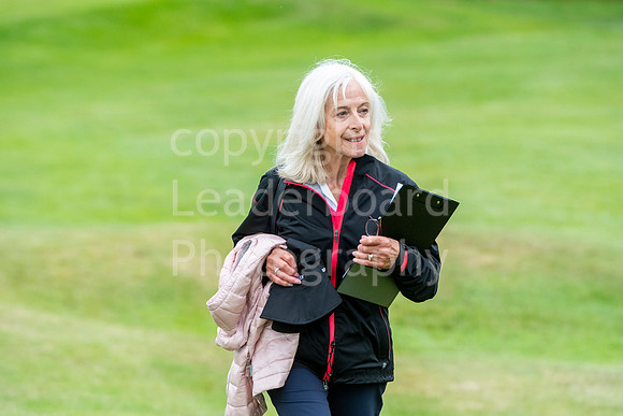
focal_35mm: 300
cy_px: 208
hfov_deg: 6.9
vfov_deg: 4.6
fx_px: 5193
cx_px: 312
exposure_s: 1/1000
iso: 800
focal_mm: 200
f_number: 5
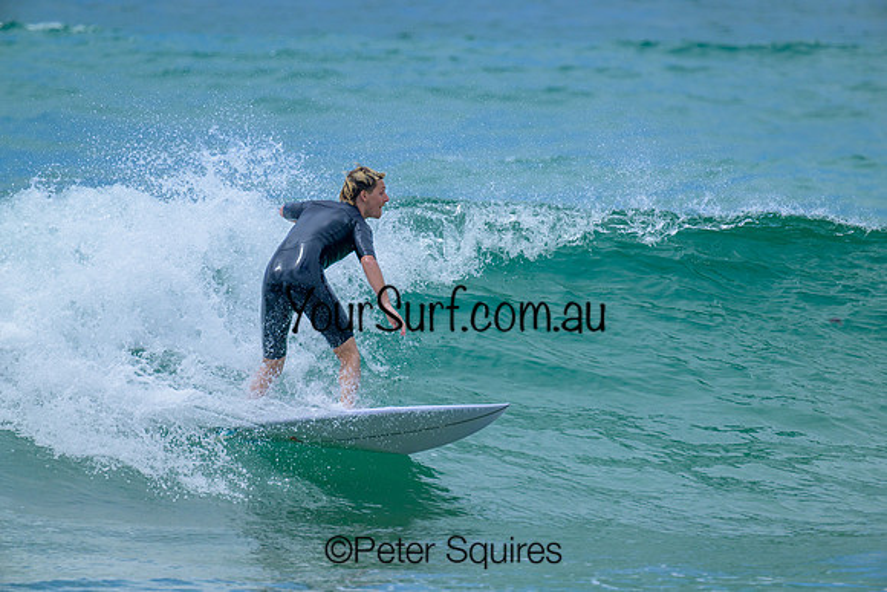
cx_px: 444
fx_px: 13800
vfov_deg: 2.5
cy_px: 296
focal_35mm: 560
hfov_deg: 3.7
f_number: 8
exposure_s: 1/2000
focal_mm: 560
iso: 360
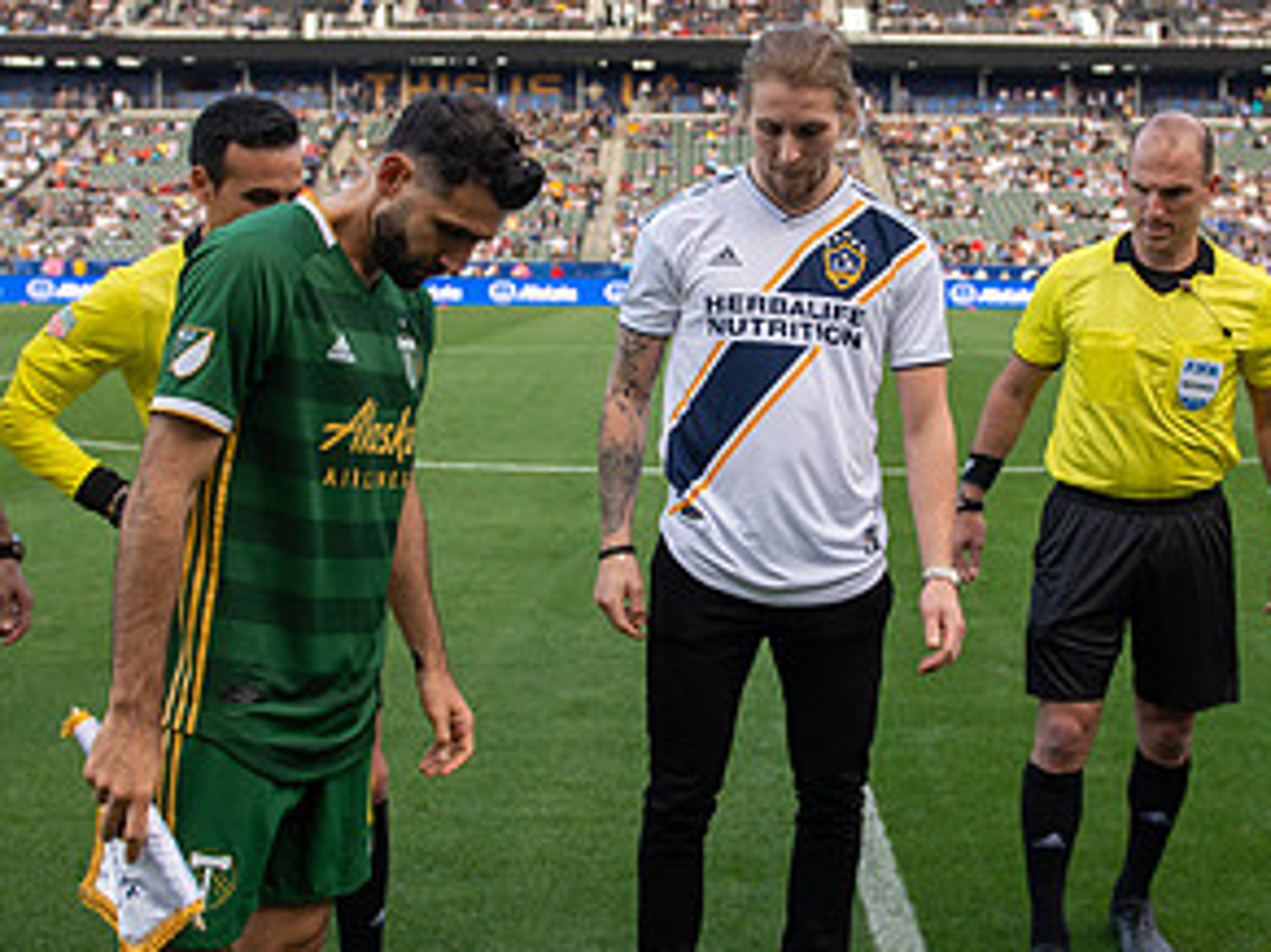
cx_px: 734
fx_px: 1688
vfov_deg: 31.4
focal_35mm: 46
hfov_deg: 41.1
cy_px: 360
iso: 400
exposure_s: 1/800
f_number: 2.8
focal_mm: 24
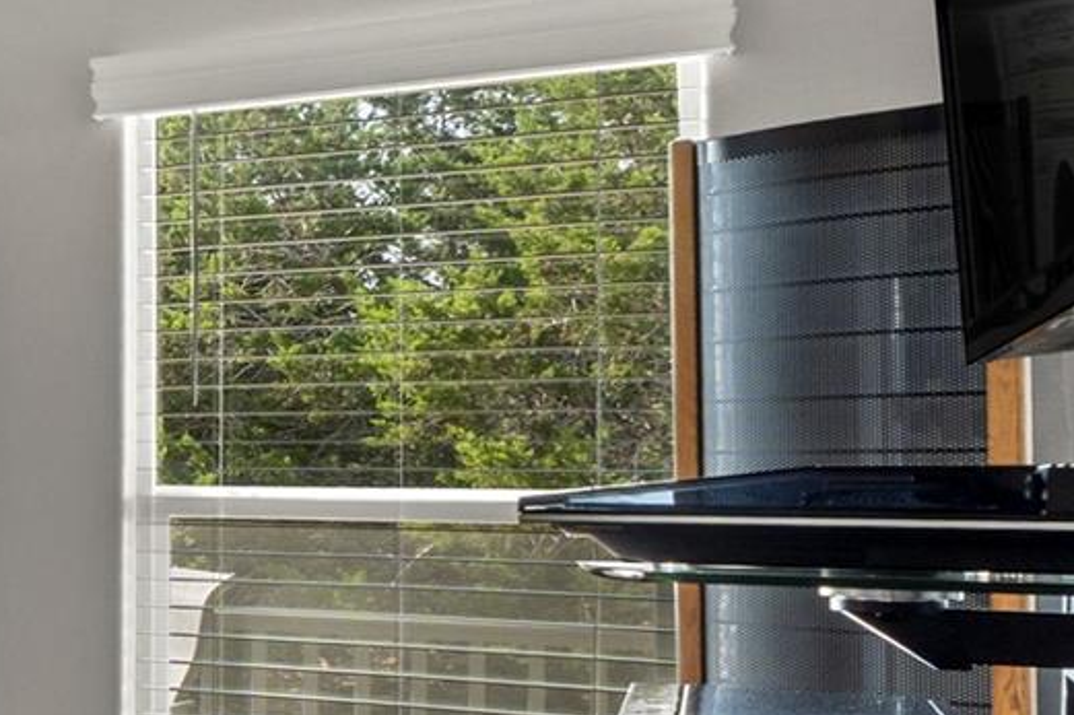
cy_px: 481
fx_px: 1847
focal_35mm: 62
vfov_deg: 21.8
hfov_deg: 20.0
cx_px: -985
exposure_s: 1
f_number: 11
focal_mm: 10.5
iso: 250
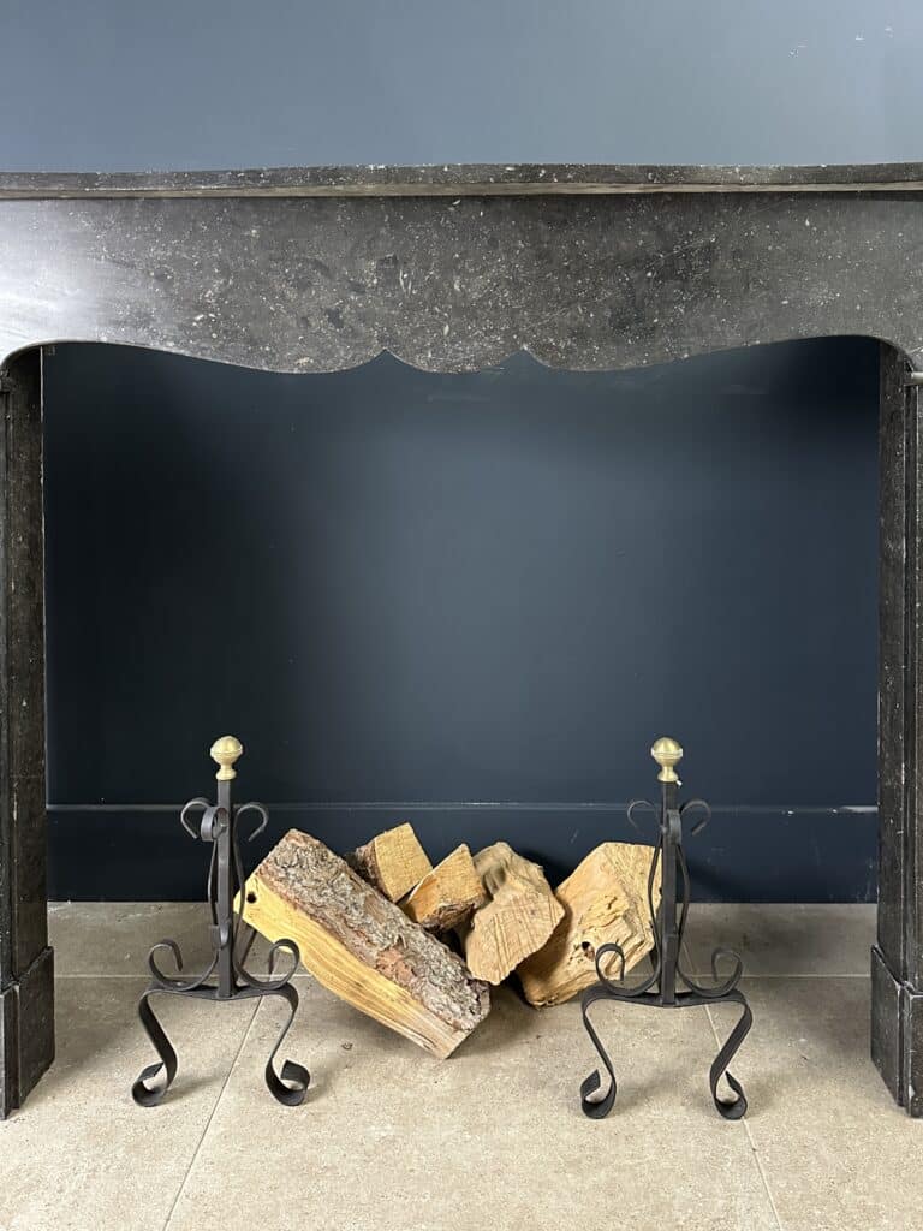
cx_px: 462
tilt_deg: -8.3
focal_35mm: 24
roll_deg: +0.0
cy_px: 616
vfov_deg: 71.6
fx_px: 853
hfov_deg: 56.8
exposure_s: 1/33
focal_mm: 6.86
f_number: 1.78
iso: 640
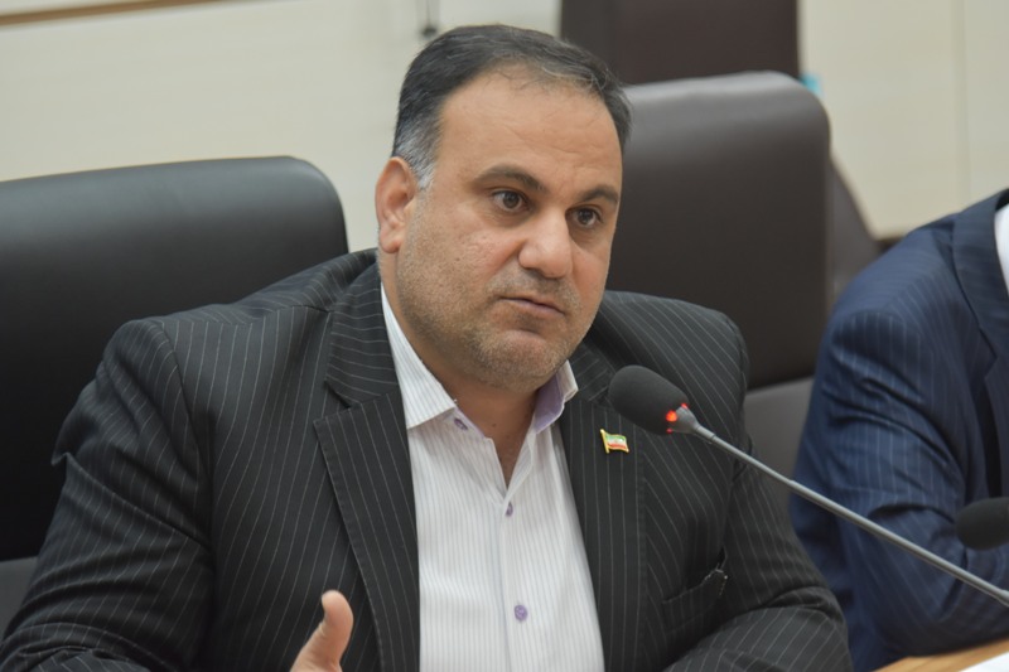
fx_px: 4413
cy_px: 336
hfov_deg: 13.0
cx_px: 504
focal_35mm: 158
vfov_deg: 8.7
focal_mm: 105
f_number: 4
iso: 1400
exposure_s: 1/60
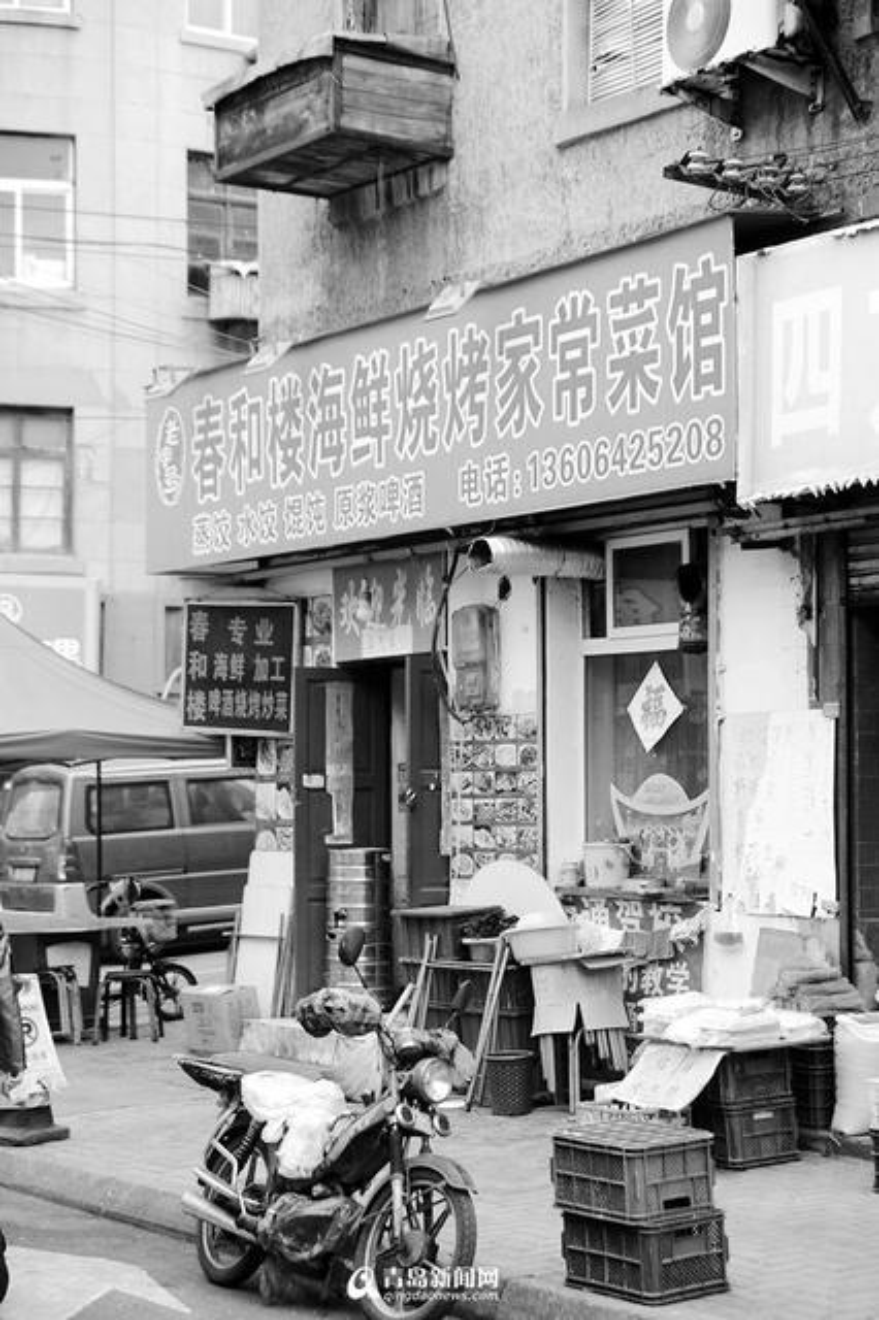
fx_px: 2750
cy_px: 660
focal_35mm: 75
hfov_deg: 18.2
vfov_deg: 27.0
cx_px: 440
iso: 200
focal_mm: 75
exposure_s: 1/320
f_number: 3.5
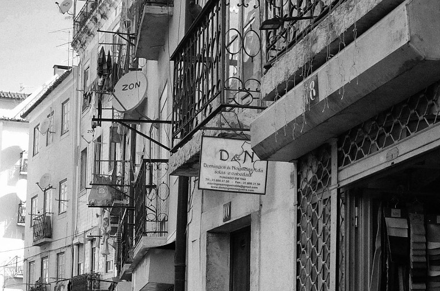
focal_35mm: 74
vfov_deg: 18.0
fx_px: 902
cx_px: 146
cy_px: 275
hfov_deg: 27.2
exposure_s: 1/500
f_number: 4
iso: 800
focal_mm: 18.3
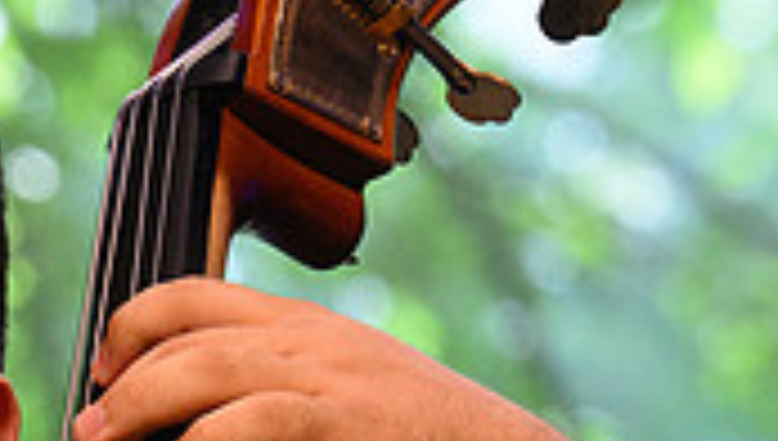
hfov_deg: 2.6
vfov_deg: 1.5
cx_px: -261
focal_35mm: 815
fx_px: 16842
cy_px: 940
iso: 3200
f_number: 8
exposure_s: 1/320
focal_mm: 200
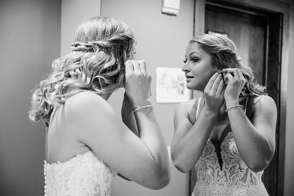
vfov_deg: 28.6
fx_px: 384
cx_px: 147
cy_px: 98
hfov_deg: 41.9
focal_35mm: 47
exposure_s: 1/125
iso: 500
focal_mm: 47
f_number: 2.8
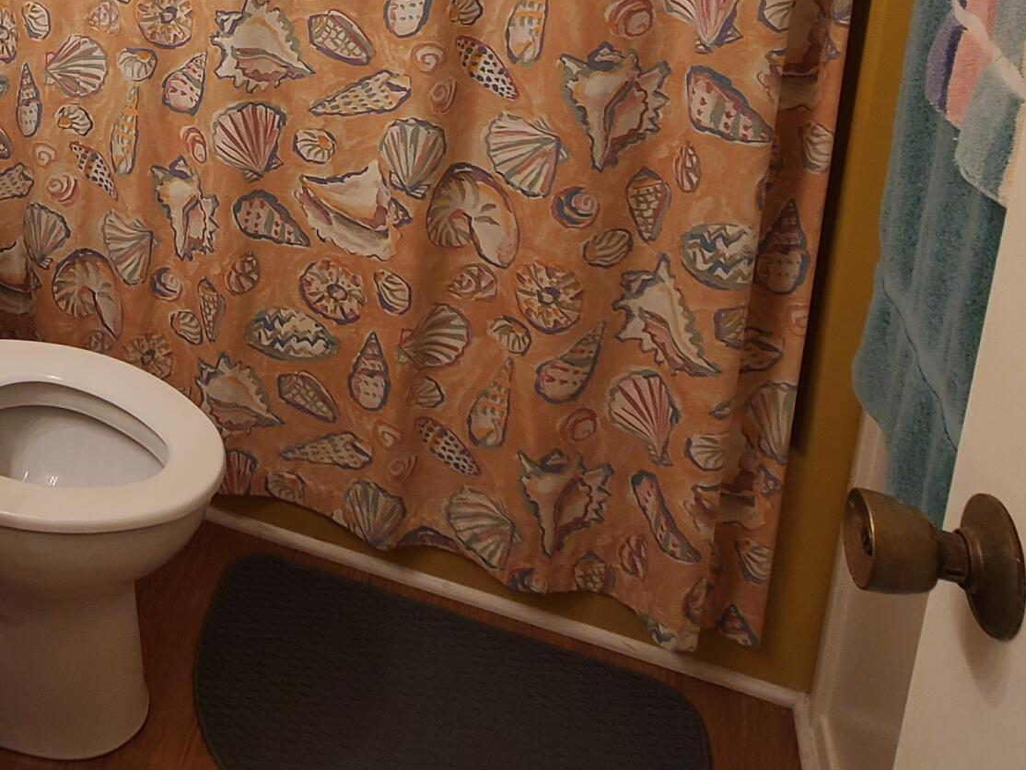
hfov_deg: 44.6
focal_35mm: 35
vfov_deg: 35.5
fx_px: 1038
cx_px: -4
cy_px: -51
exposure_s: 1/60
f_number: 2.2
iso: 125
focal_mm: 2.2
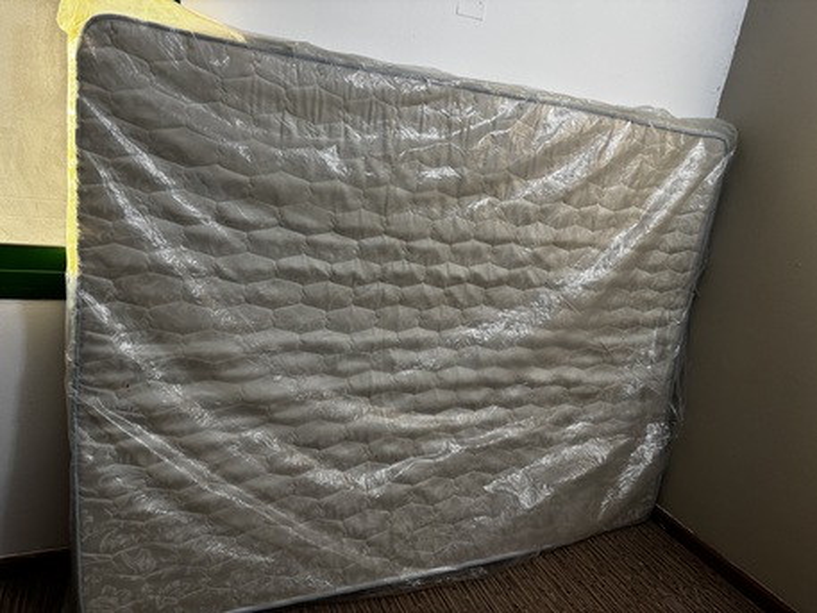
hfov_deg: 71.6
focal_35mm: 24
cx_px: 408
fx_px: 567
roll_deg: -7.2
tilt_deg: -16.4
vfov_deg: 56.8
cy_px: 306
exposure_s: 1/50
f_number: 1.78
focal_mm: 6.76
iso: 200
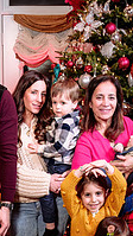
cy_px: 200
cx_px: 35
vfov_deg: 25.3
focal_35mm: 82
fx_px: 514
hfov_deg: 14.7
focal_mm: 25
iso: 200
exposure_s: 1/60
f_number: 5
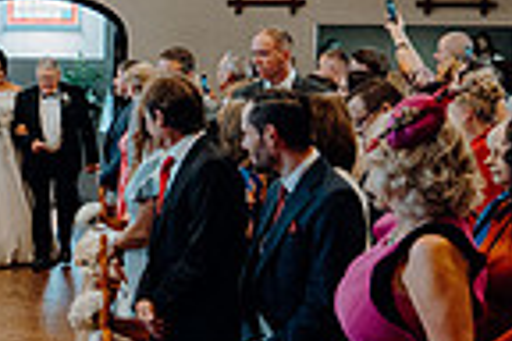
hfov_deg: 15.9
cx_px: -185
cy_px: 140
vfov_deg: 11.3
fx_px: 1721
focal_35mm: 121
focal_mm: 30
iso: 2000
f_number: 3.2
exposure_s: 1/160
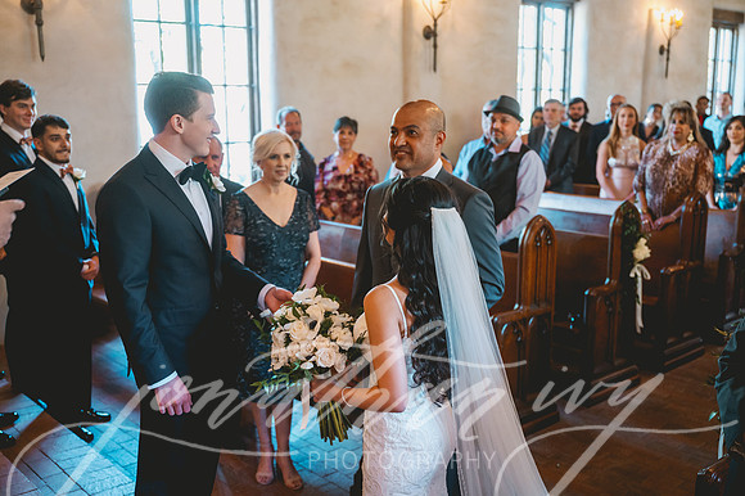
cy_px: 248
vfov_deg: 35.9
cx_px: 372
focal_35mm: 37
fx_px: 765
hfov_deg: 51.9
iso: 1600
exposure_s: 1/125
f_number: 2.8
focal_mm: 37
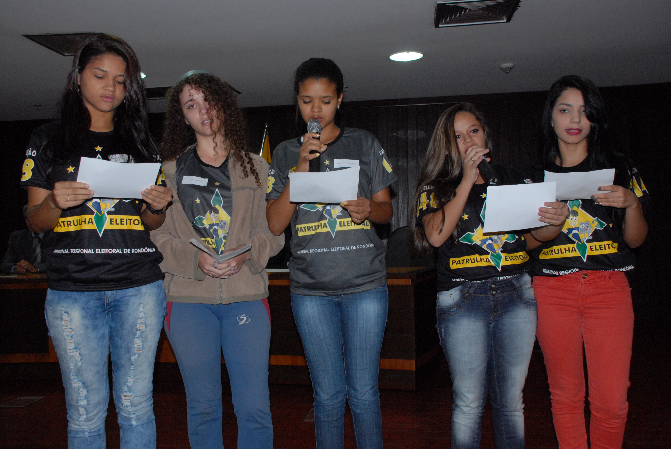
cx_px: 336
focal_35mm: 33
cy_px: 224
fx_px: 616
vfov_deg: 40.1
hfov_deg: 57.2
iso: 1000
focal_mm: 22
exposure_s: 1/60
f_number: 5.6
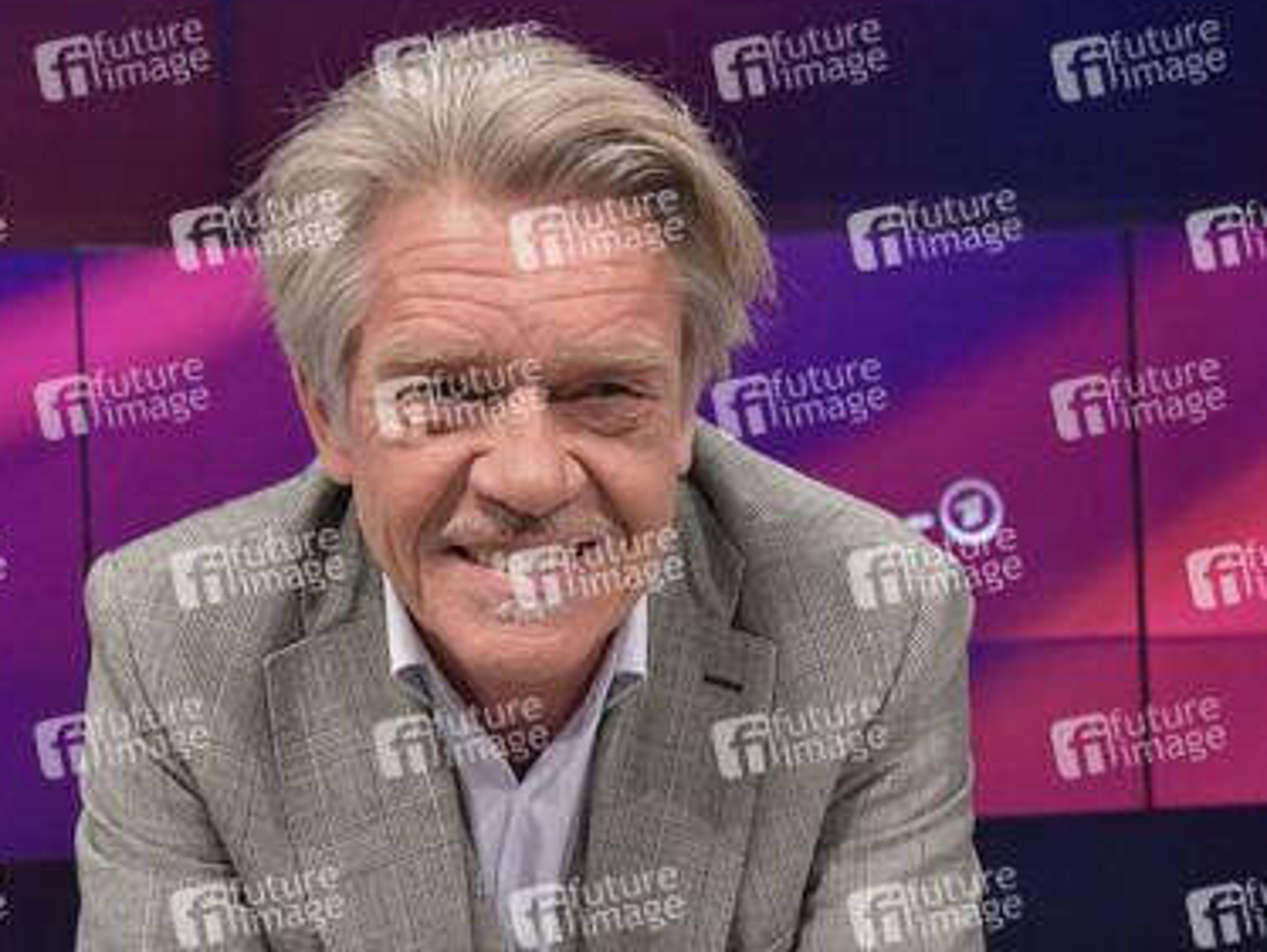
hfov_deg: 42.7
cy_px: 484
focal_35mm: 44
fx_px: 1612
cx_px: 506
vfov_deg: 32.9
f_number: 6.3
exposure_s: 1/200
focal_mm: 38
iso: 2500
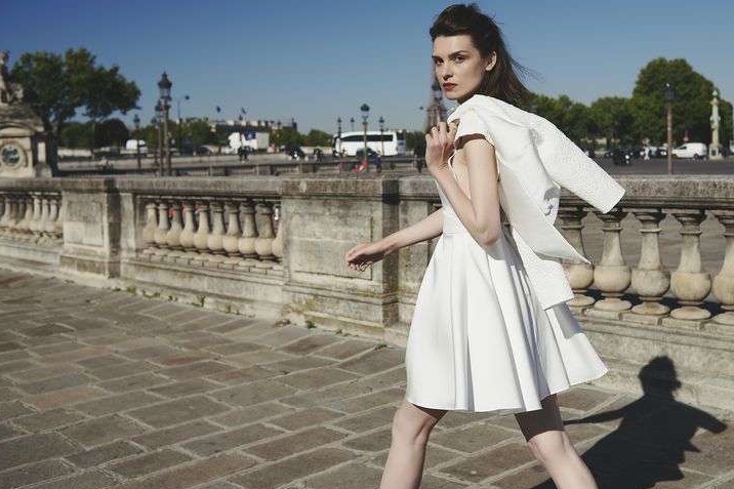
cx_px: 424
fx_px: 897
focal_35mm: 44
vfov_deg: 30.5
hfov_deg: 44.4
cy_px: 217
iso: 80
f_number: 5
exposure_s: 1/500
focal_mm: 35
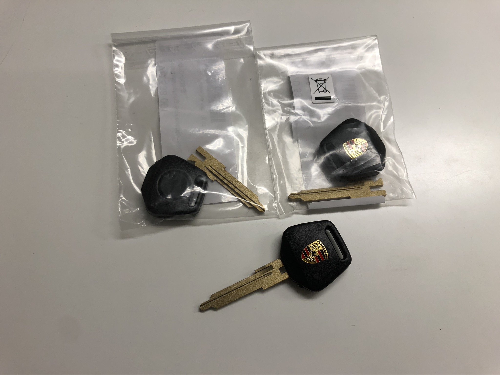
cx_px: 250
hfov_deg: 63.4
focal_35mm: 28
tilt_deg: -71.0
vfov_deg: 49.7
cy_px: 188
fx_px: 404
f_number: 1.8
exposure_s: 1/120
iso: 50
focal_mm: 4
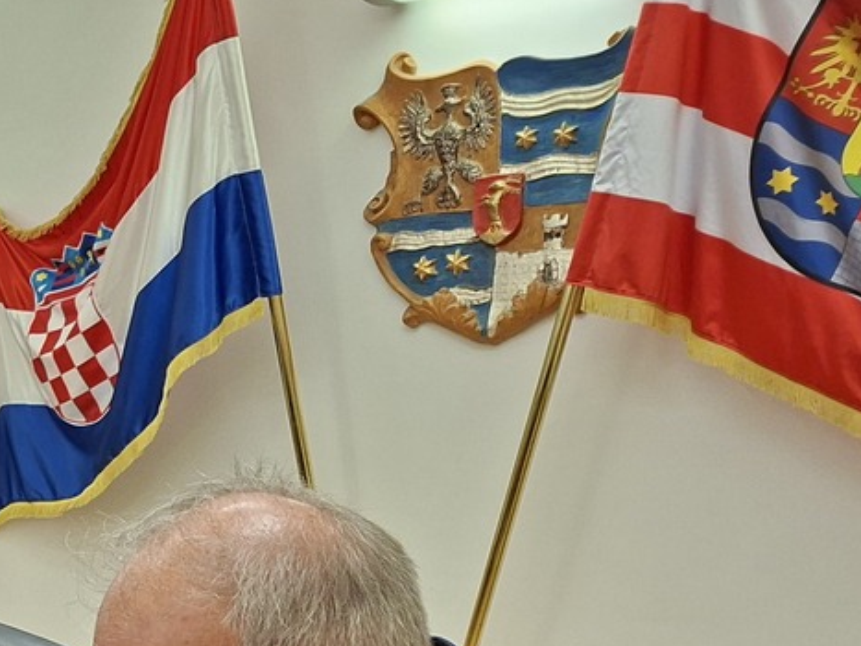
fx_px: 1591
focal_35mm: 64
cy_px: 680
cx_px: -238
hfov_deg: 26.1
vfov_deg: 21.9
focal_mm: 5.54
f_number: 1.8
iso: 200
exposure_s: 1/100
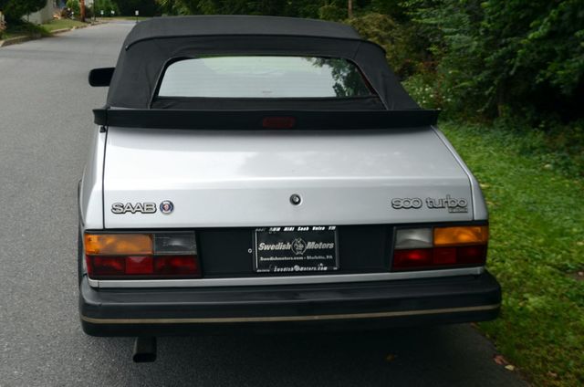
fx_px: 777
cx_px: 292
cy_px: 194
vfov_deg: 28.0
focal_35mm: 48
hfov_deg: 41.2
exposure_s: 1/200
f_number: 7.1
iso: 200
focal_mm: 32
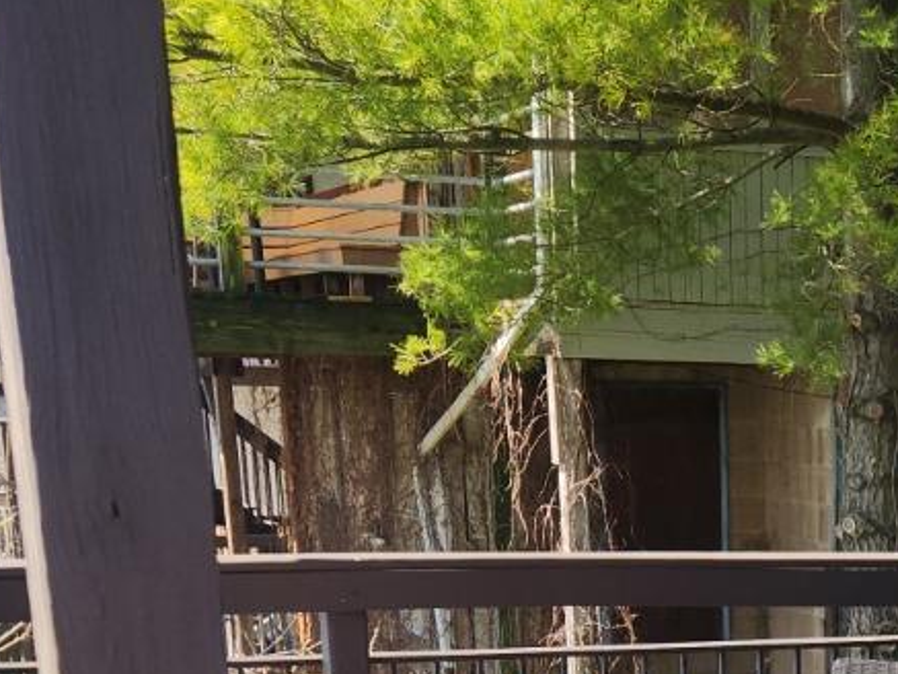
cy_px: 1070
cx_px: 923
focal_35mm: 79
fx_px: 2050
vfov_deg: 16.6
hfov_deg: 23.5
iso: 20
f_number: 1.8
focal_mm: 5.4
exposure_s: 1/568
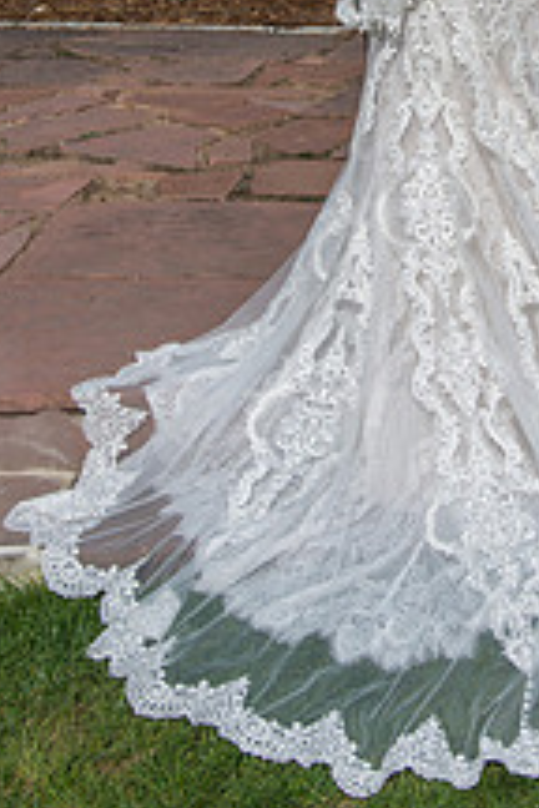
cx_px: 472
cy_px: 94
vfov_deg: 25.0
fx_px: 1774
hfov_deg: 17.1
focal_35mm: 79
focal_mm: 38
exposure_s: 1/800
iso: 80
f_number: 5.6
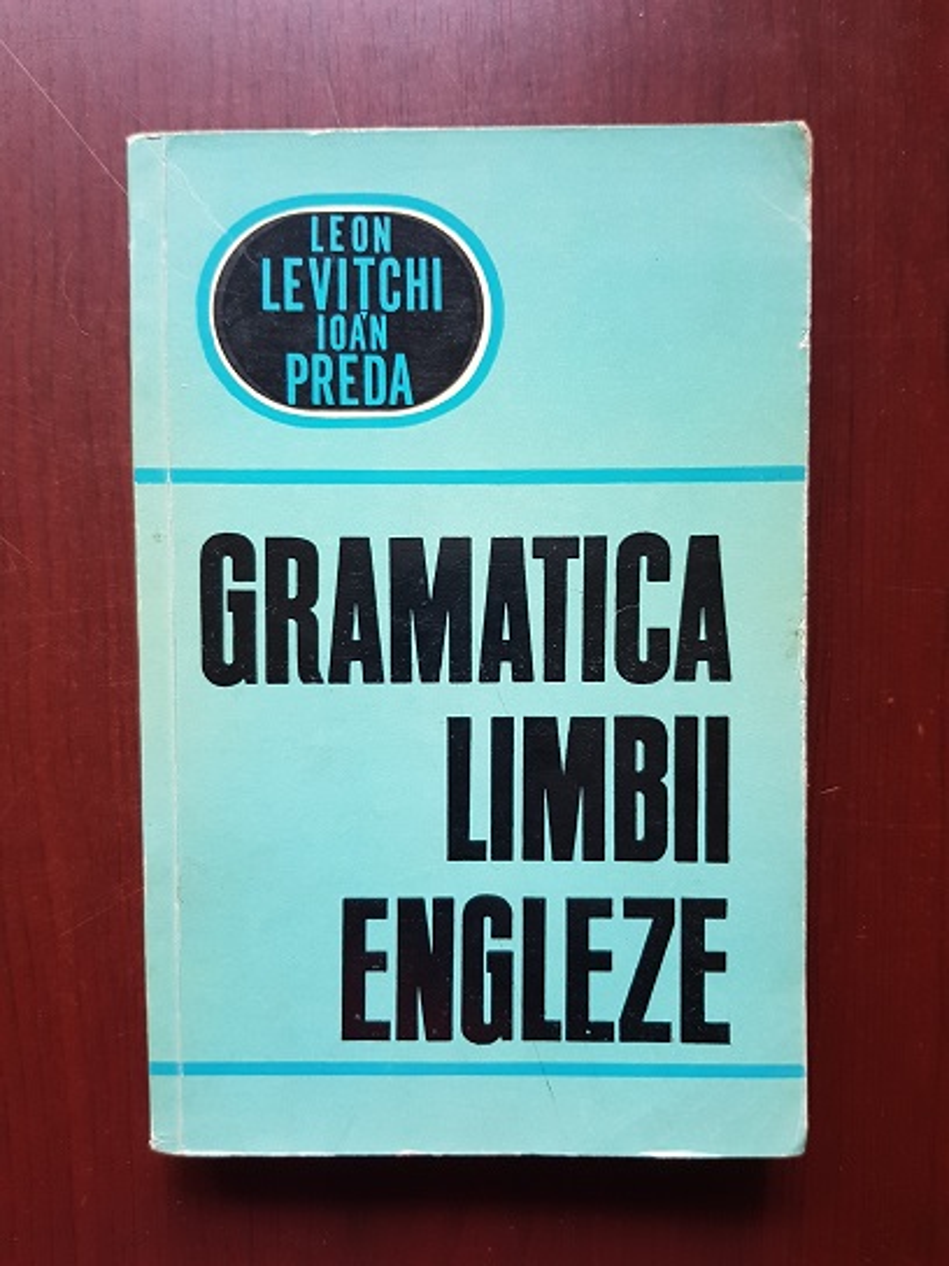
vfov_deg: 67.3
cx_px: 474
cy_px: 633
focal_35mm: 26
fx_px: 950
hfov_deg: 53.1
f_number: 1.7
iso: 200
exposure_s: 1/12
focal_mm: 4.3
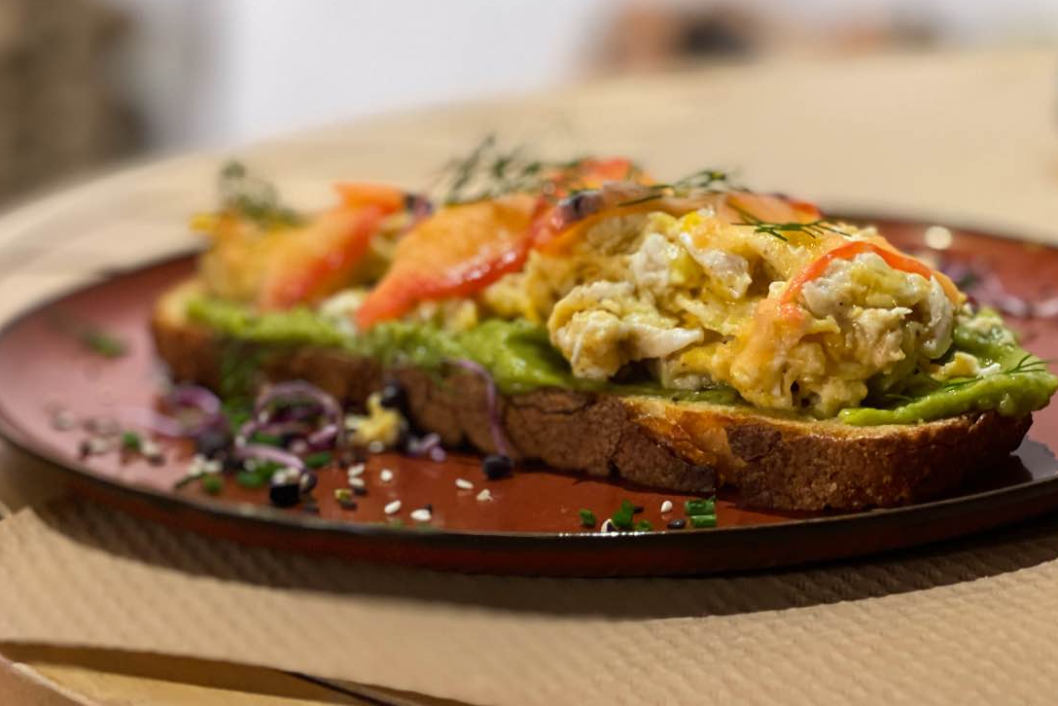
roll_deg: +1.4
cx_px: 546
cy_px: 422
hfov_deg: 27.0
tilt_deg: -17.3
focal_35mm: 75
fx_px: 2205
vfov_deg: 18.2
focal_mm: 7.5
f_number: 2.2
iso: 400
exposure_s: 1/14
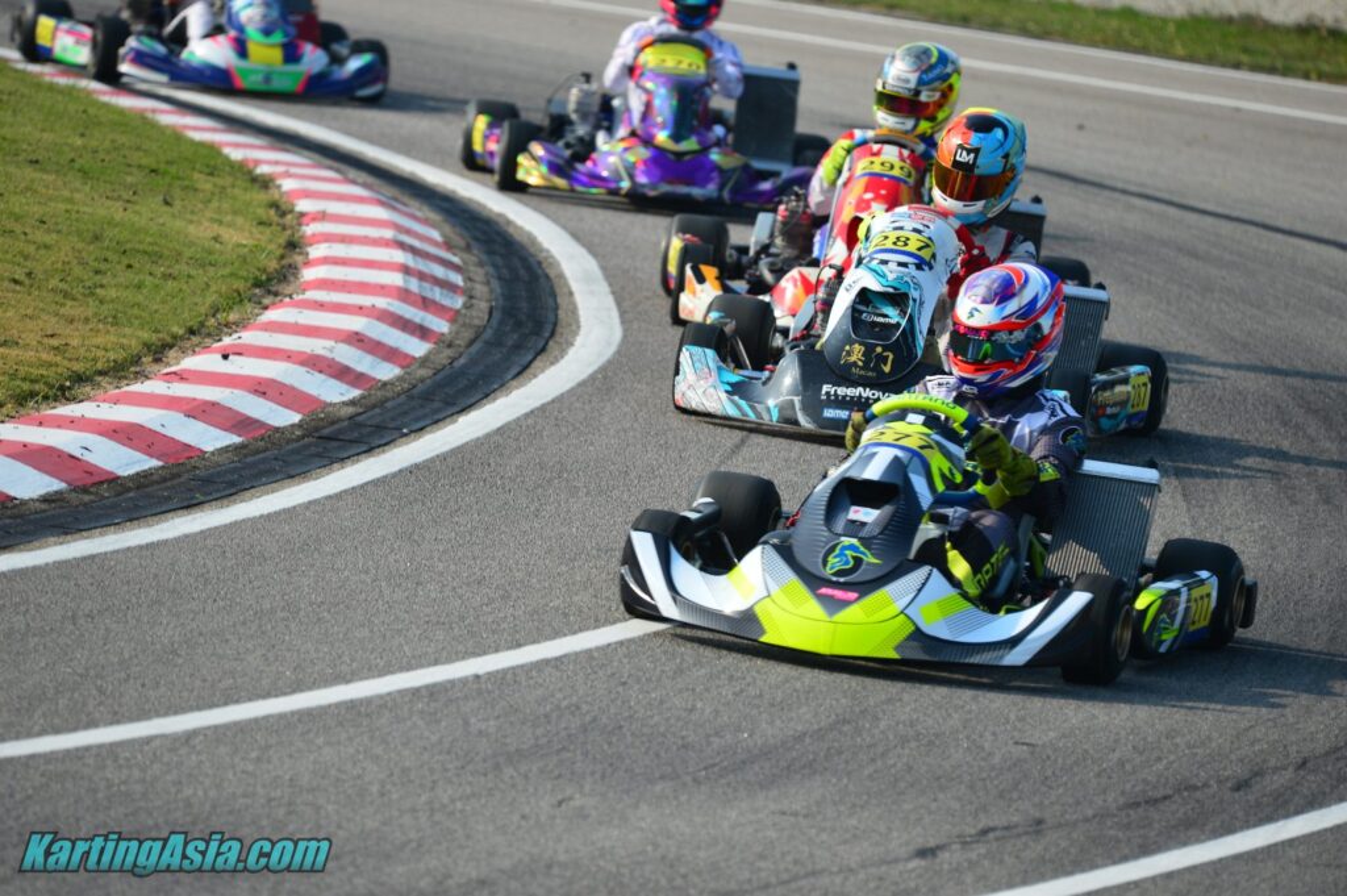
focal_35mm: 300
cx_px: 674
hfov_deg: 6.9
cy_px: 448
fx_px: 11216
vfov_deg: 4.6
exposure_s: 1/500
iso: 100
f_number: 5.6
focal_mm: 300
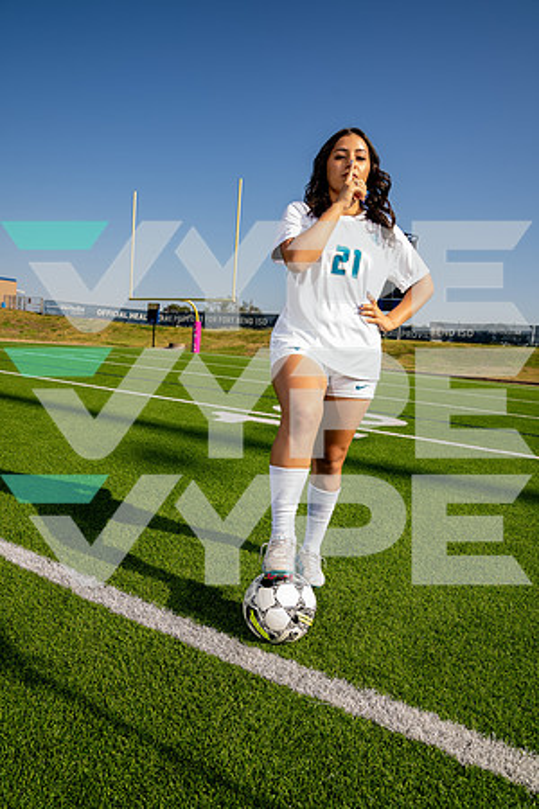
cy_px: 404
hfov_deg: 53.1
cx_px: 270
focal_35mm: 24
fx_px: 539
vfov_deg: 73.7
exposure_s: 1/125
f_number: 7.1
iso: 50
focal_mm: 24
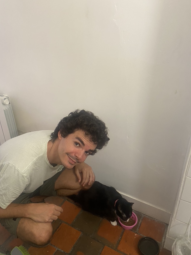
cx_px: 93
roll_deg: +2.0
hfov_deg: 51.4
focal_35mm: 27
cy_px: 130
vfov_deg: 65.3
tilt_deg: -29.4
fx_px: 199
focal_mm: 4.25
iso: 250
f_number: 1.8
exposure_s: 1/50
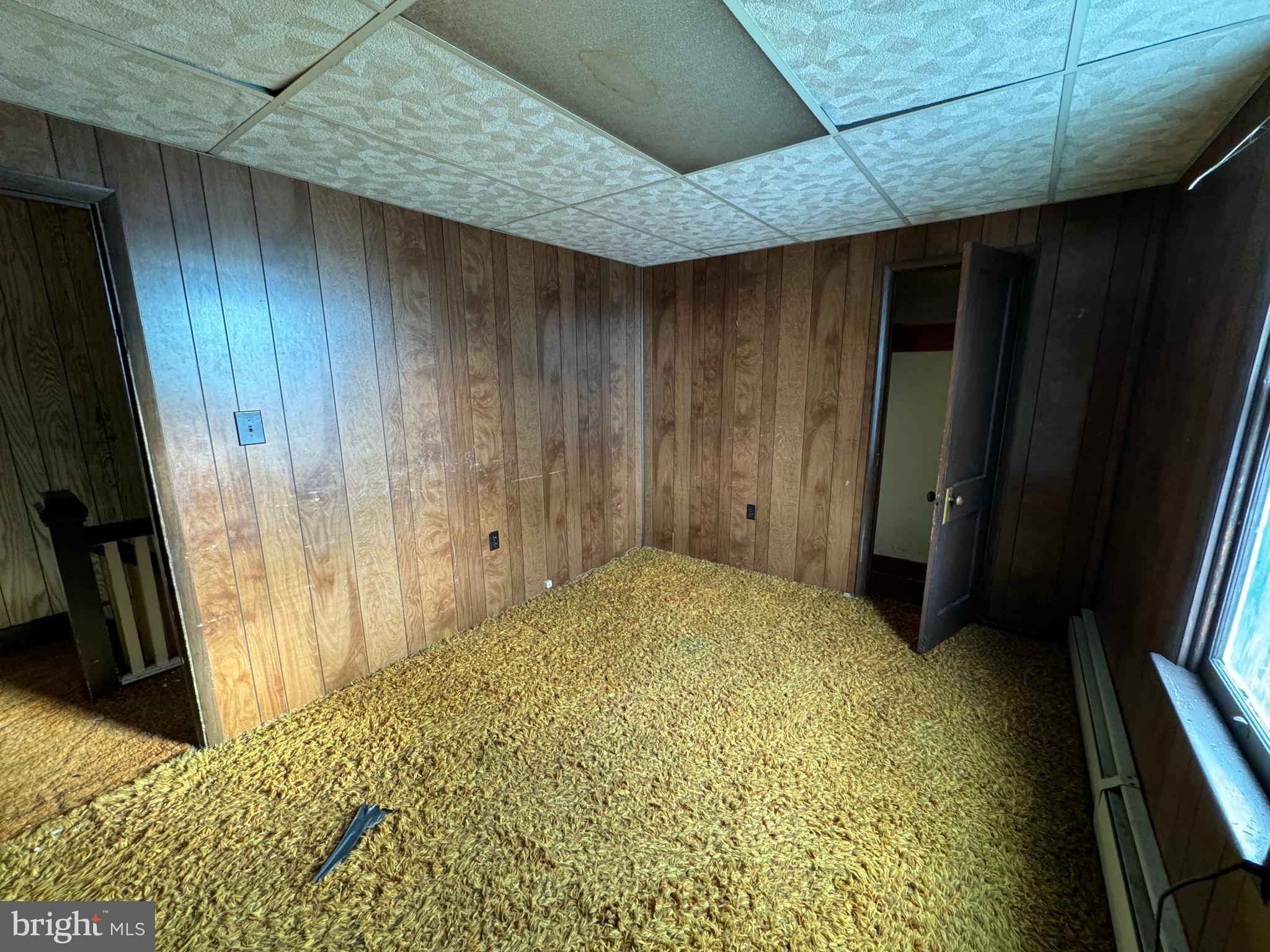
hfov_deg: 102.1
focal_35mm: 14
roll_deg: +0.2
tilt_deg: -11.6
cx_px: 635
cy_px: 476
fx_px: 514
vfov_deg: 85.7
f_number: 2.2
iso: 640
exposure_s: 1/60
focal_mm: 2.22
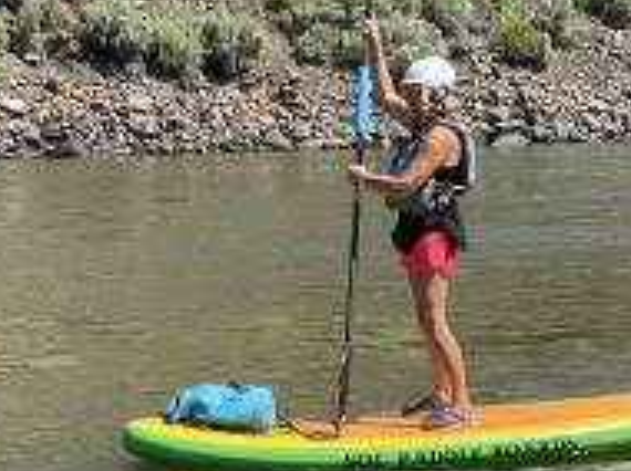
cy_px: 255
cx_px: 349
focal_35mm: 100
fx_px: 1821
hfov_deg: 19.7
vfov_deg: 14.8
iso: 20
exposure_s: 1/799
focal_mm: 6
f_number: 2
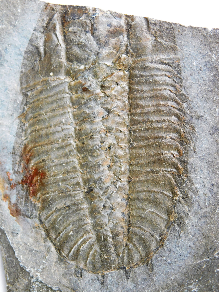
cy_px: 146
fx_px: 835
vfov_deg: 19.8
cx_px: 110
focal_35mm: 99
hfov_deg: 14.9
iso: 125
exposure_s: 1/50
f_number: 4.6
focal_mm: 17.6
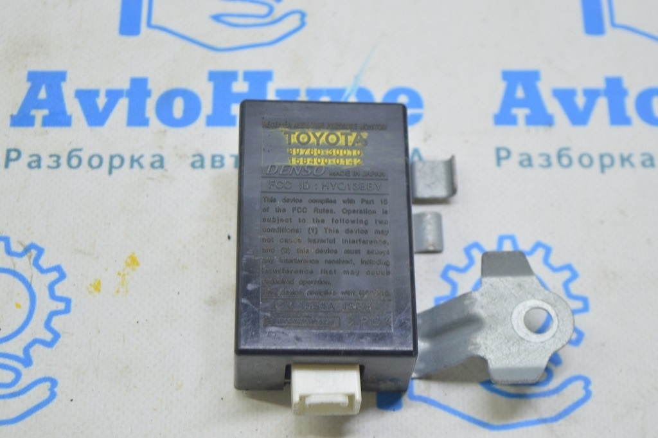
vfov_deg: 18.9
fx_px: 1315
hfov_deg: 28.1
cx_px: 329
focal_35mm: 72
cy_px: 219
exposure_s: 1/20
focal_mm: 48
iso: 400
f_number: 5.6
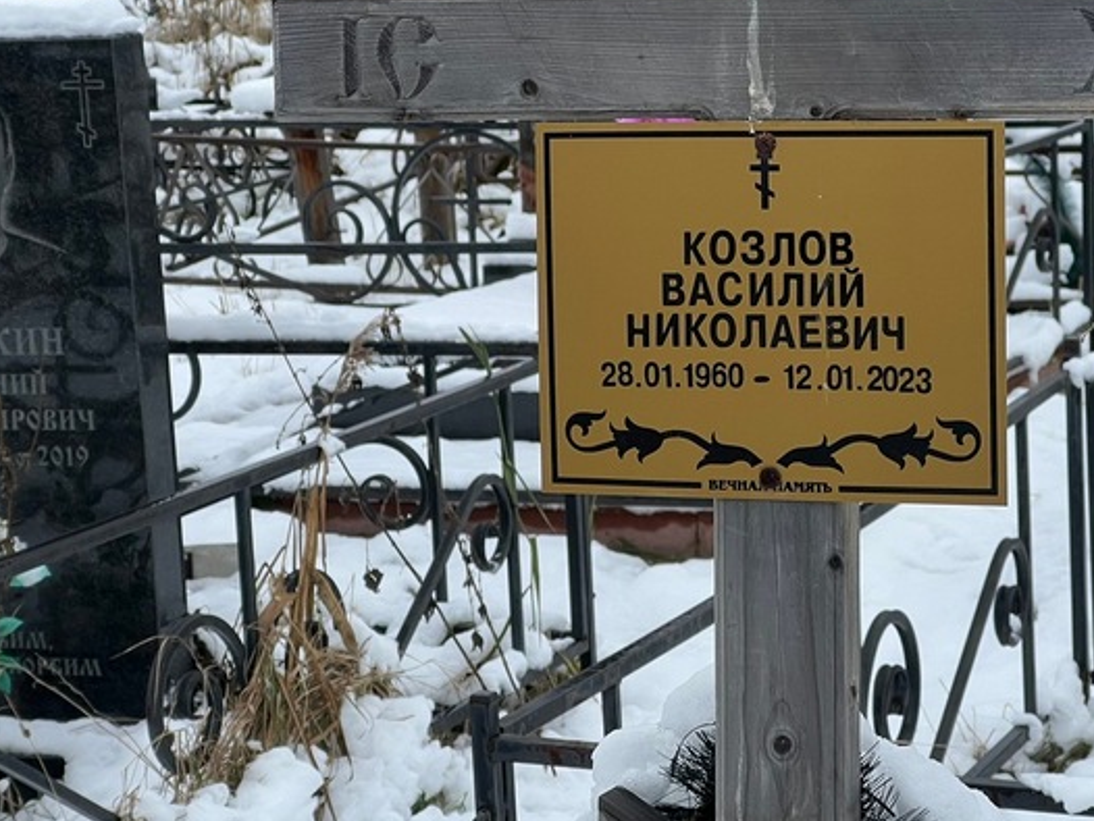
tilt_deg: -7.9
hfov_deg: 16.8
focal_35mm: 117
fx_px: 3699
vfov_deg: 12.7
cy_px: 330
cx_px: 772
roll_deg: +2.4
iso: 50
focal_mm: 9
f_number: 2.8
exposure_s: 1/99
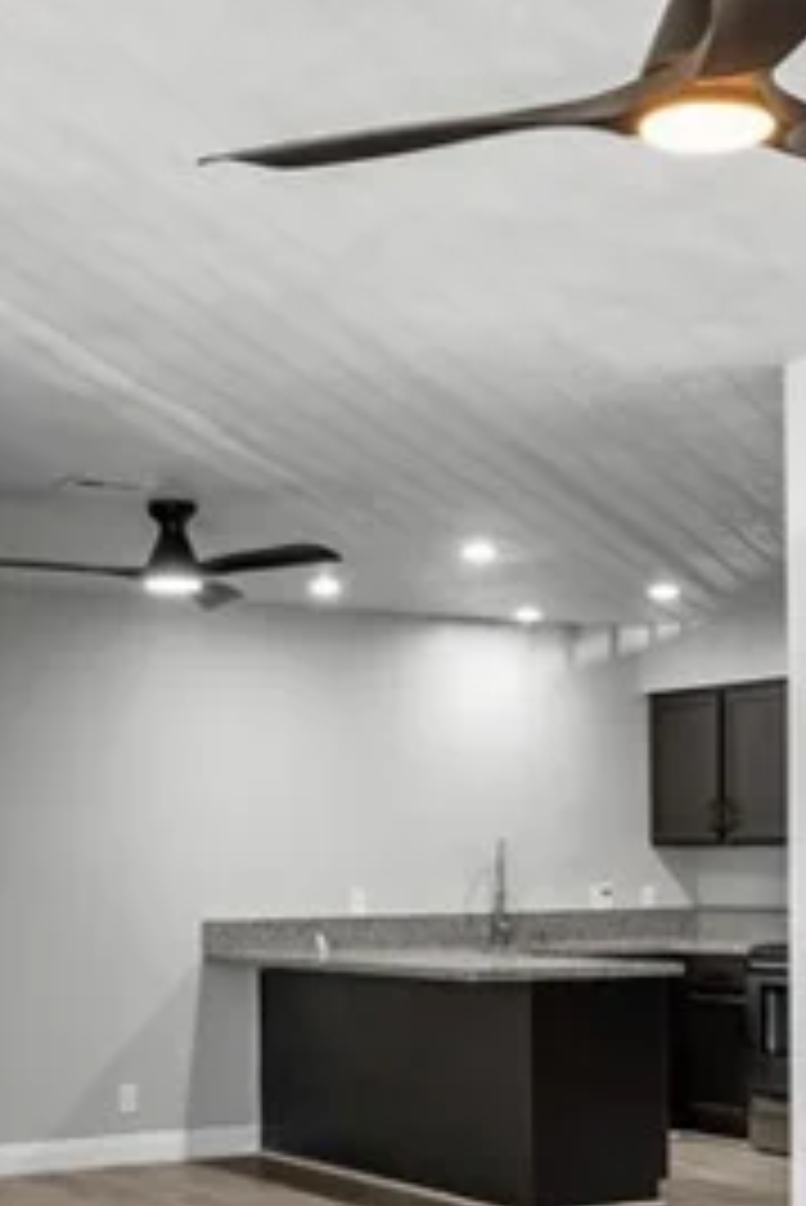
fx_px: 2180
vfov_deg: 30.5
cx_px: 608
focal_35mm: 65
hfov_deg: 20.8
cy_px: 875
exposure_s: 1/1.25
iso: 400
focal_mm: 17
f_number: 8
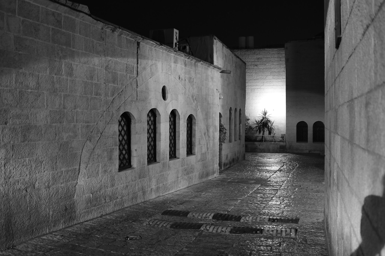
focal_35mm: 36
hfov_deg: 53.1
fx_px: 385
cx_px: 192
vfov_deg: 36.9
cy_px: 128
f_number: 2.8
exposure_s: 1/6
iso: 1600
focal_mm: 24
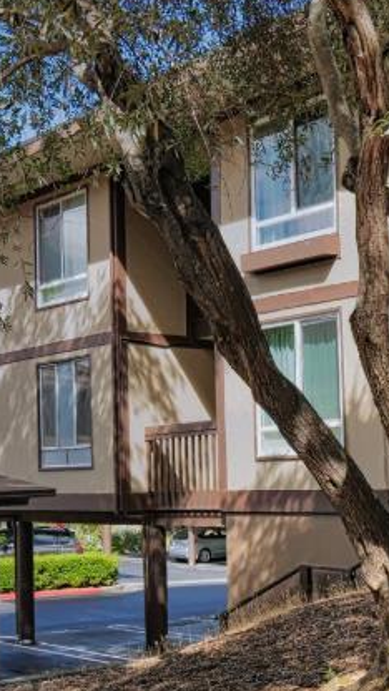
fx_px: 1009
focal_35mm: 55
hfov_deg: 21.8
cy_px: 433
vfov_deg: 37.6
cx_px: 221
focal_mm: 7
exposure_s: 1/1600
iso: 200
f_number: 2.8
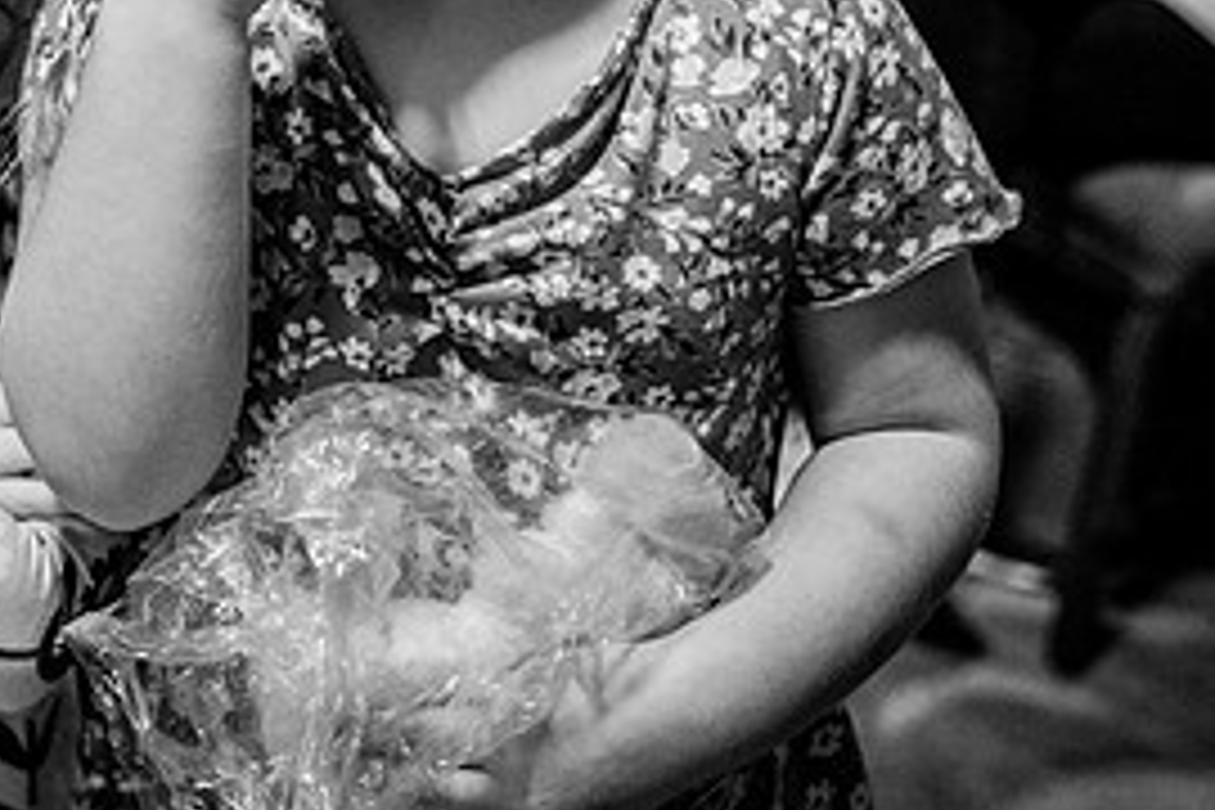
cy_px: -11
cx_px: 153
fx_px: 2464
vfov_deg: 18.2
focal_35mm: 73
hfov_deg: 26.9
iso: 2500
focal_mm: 34
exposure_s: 1/320
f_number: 2.8
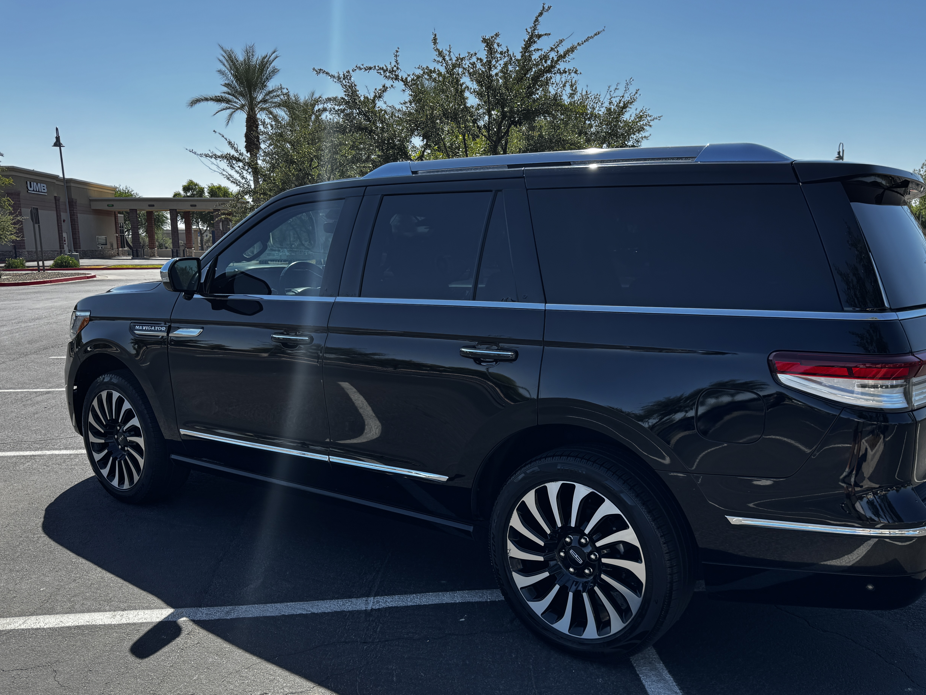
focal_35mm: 28
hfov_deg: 63.2
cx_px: 517
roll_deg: +1.0
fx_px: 749
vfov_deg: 49.7
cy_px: 373
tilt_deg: -9.1
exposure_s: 1/1488
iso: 80
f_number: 1.78
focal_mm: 6.76
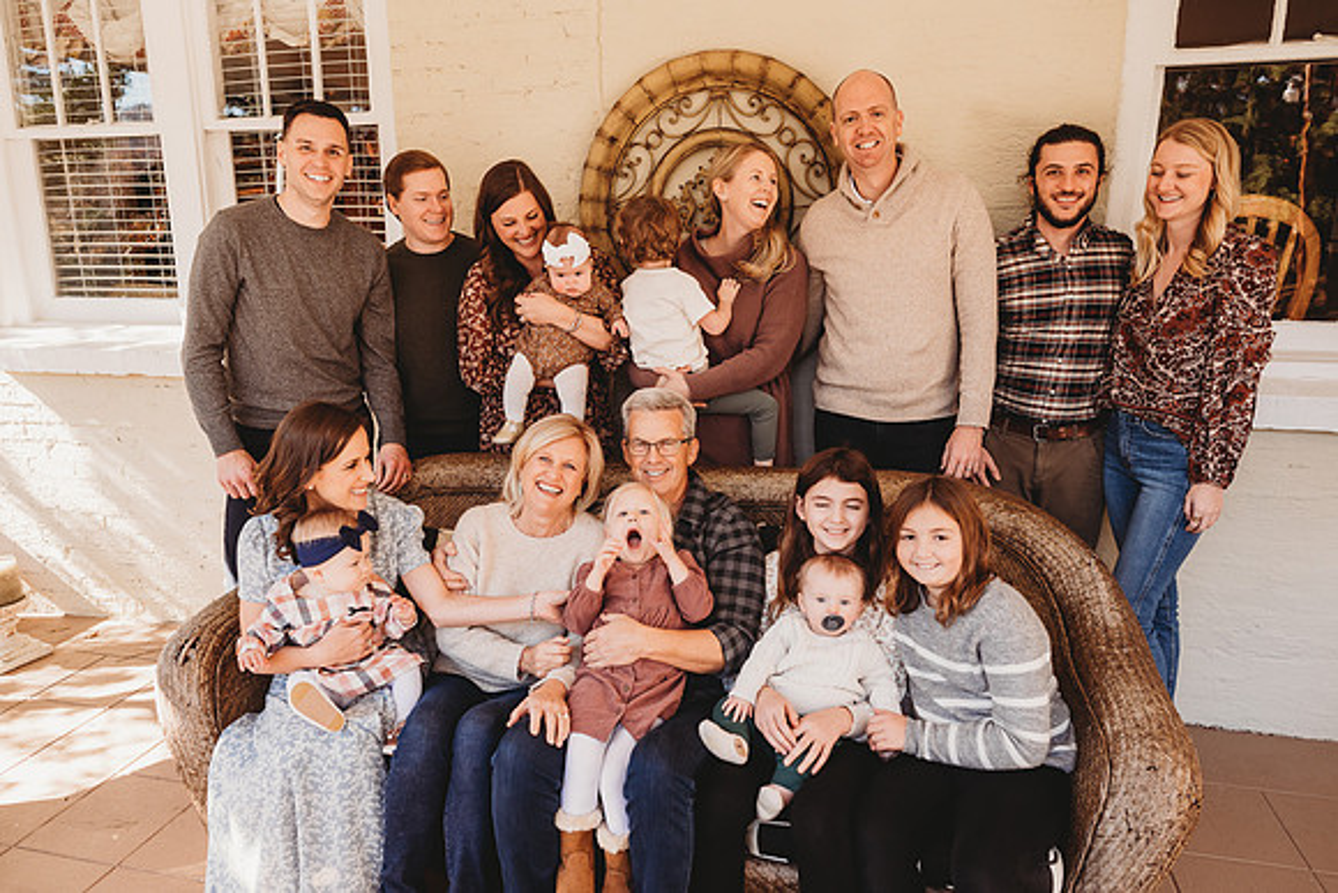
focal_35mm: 24
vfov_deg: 53.2
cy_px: 446
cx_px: 669
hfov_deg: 73.7
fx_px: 892
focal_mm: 24
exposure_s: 1/200
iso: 250
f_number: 4.5
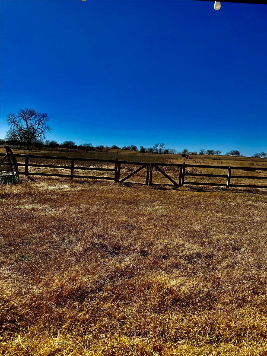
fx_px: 247
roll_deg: -3.5
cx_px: 134
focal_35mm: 24
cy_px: 178
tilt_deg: -1.1
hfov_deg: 56.8
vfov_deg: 71.6
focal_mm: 6.76
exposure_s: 1/6711
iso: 80
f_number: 1.78
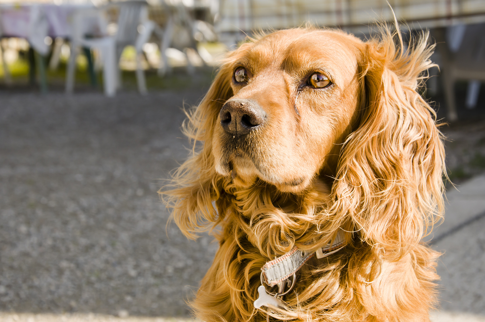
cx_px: 242
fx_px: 1009
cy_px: 161
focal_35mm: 75
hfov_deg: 27.0
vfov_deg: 18.1
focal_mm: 50
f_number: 8
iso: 100
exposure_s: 1/250
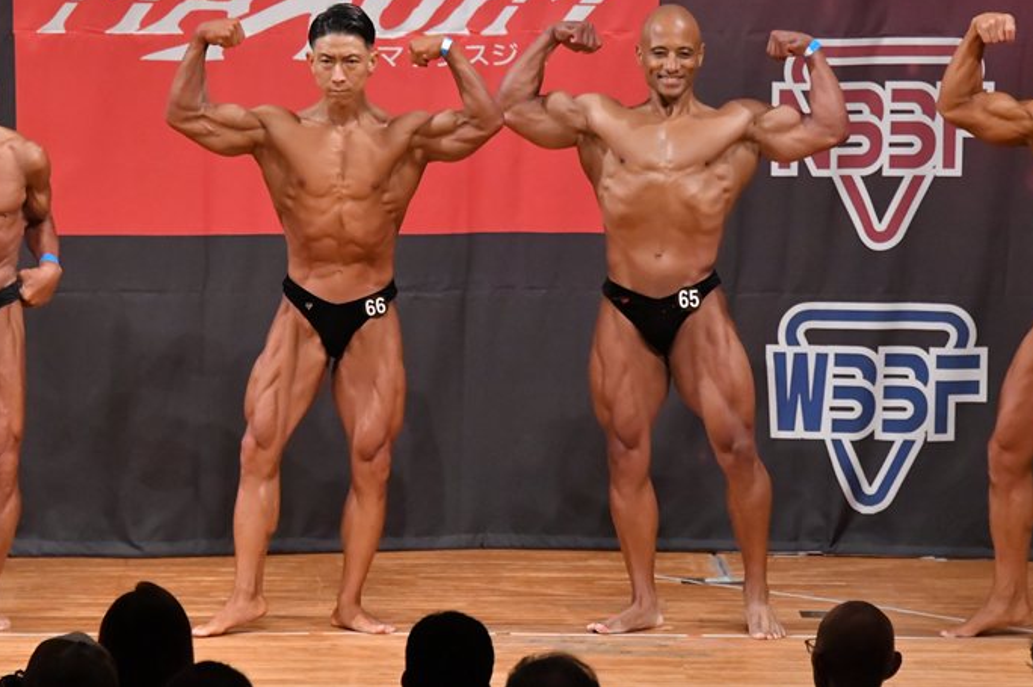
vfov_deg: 4.5
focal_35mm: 306
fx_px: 8774
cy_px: 299
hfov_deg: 6.7
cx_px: 481
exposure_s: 1/400
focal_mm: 180
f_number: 5.6
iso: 9000
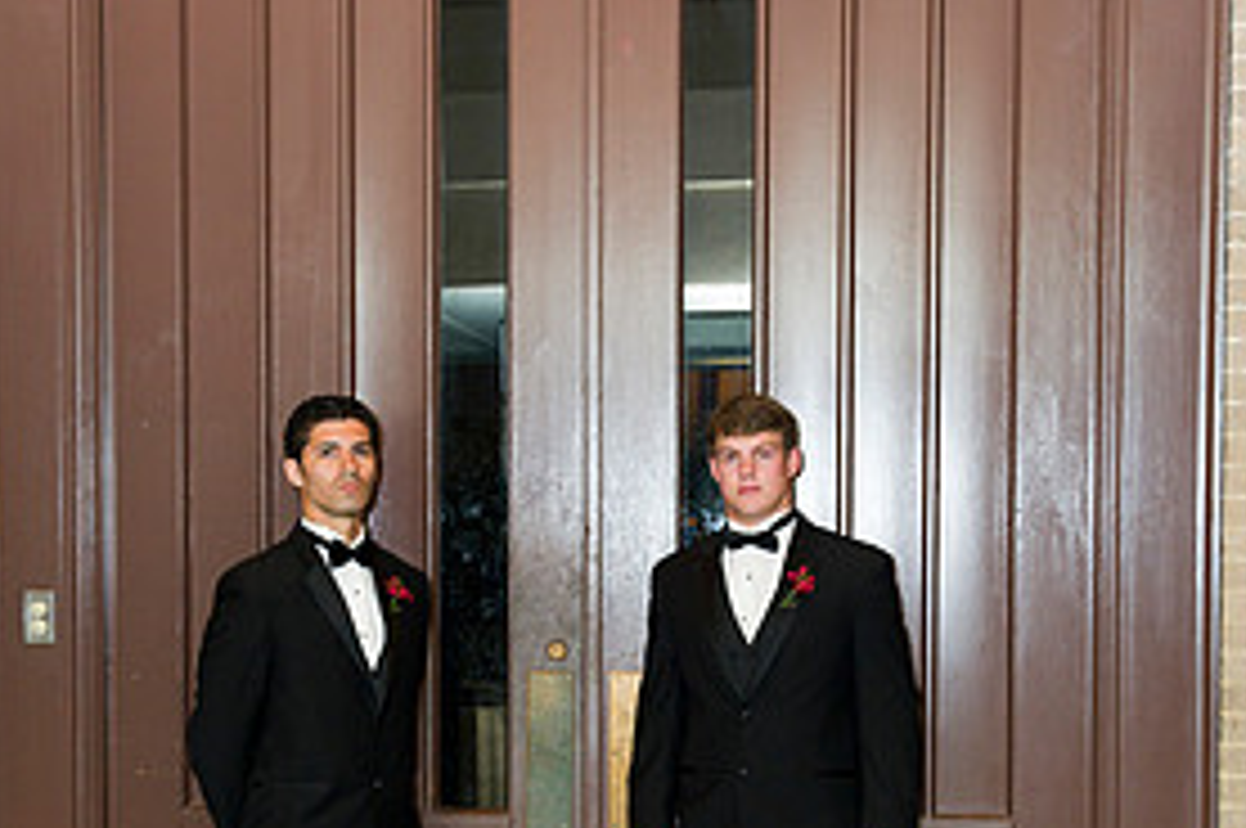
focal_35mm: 78
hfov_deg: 26.0
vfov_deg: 17.4
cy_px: 612
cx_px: 627
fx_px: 2696
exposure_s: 1/60
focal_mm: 48
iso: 800
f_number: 5.6
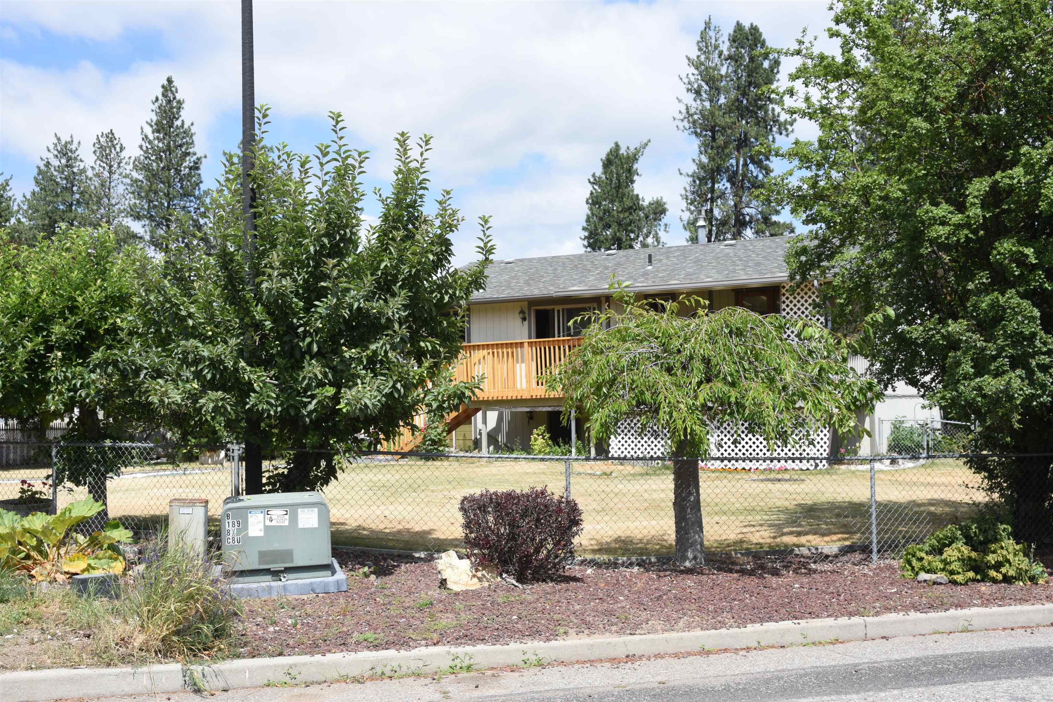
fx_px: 1287
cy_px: 351
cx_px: 526
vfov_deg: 30.5
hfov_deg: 44.5
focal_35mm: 44
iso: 200
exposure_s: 1/160
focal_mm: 44
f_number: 13
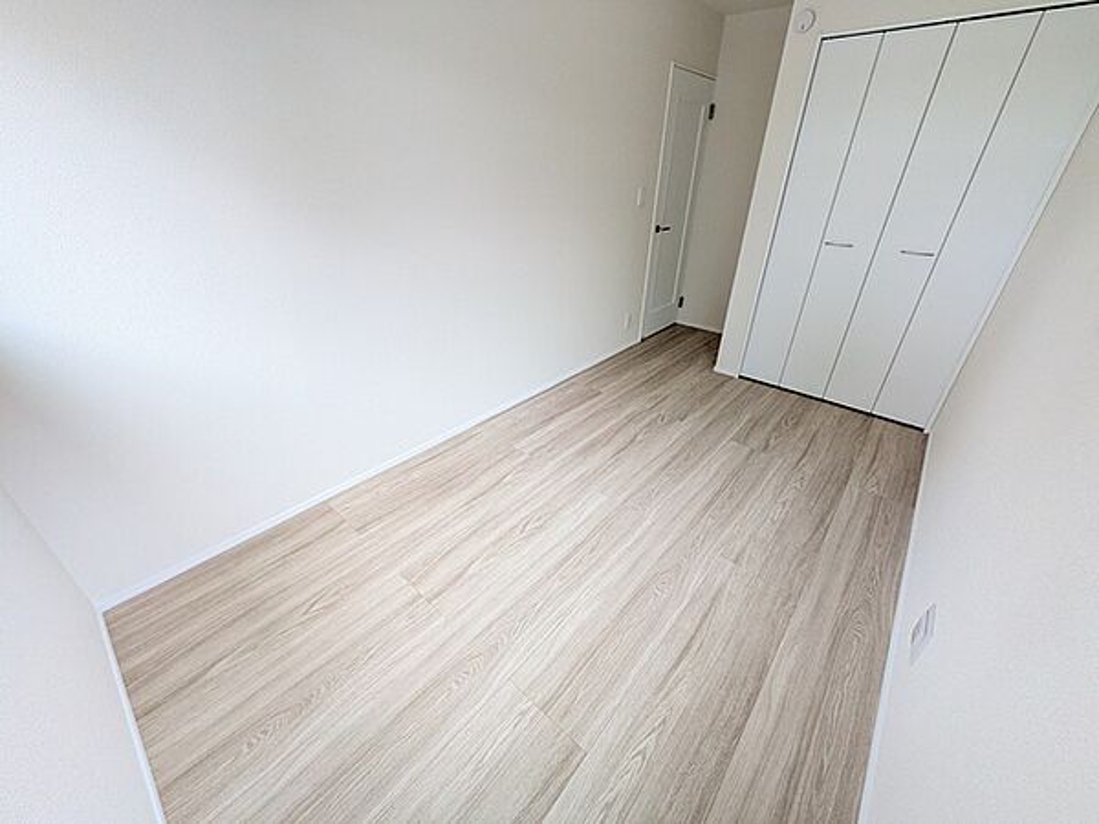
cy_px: 412
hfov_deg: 102.1
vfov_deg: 85.7
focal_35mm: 14
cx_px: 550
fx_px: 444
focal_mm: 1.83
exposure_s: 1/120
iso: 191
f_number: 2.2
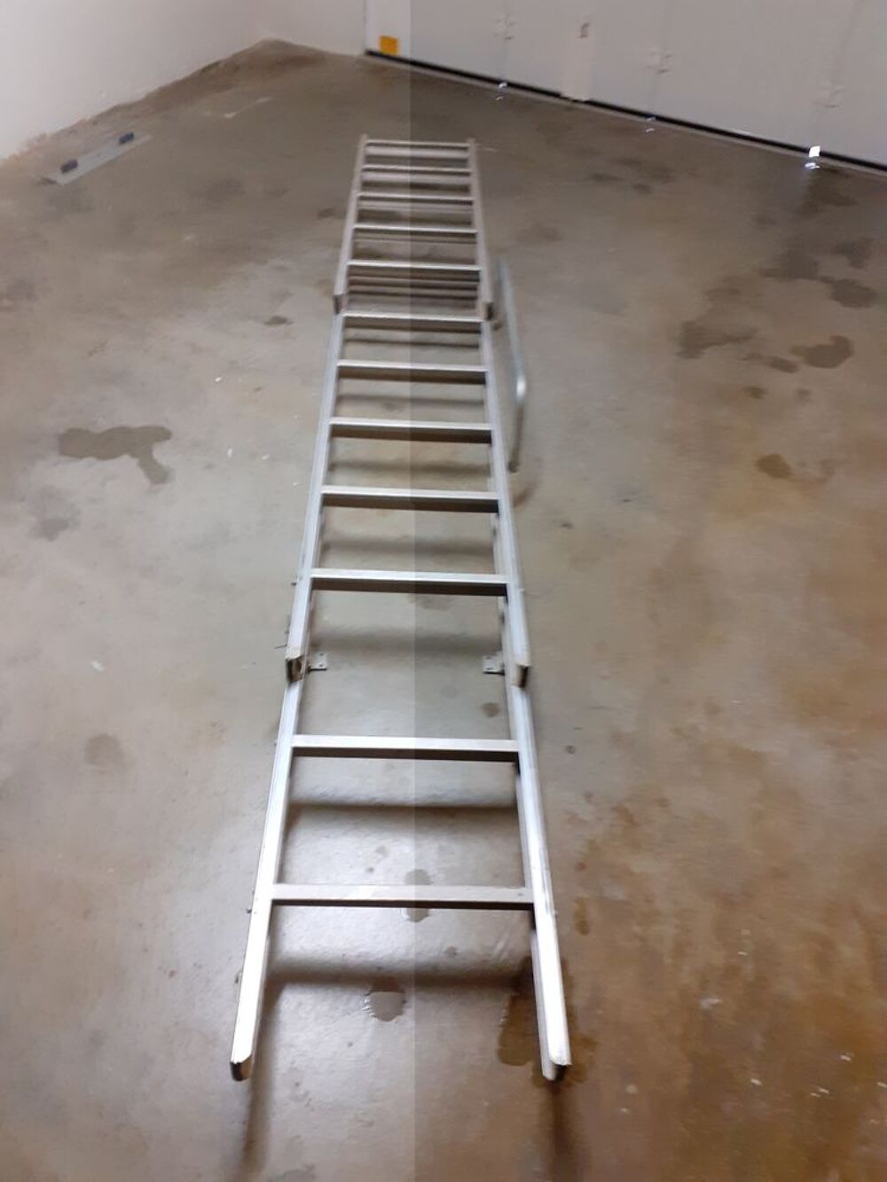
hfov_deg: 51.4
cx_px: 444
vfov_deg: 65.3
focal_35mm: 27
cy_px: 591
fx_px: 922
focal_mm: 3.6
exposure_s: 1/25
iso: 250
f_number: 1.9
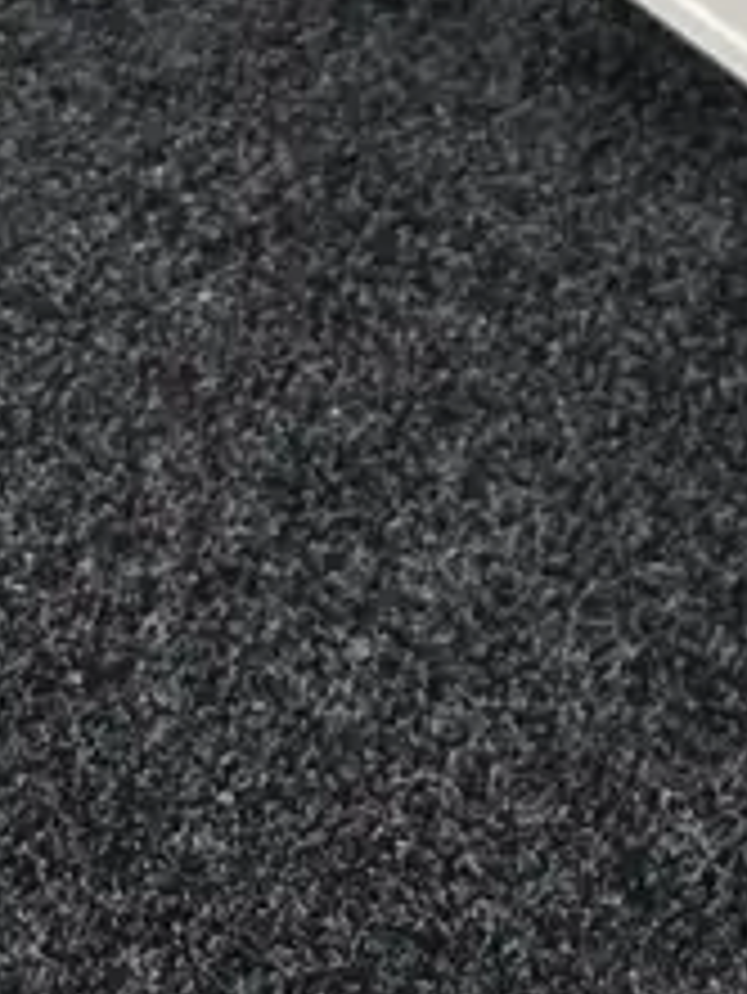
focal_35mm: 111
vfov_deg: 13.9
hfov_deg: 12.8
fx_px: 3191
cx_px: 1026
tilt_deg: -31.6
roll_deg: +4.0
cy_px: -1192
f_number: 1.78
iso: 125
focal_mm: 6.86
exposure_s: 1/100
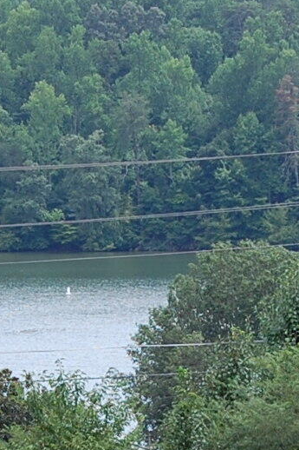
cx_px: 111
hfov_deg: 5.5
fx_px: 3091
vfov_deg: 8.3
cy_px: 401
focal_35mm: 248
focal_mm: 38
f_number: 7.1
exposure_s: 1/200
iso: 200
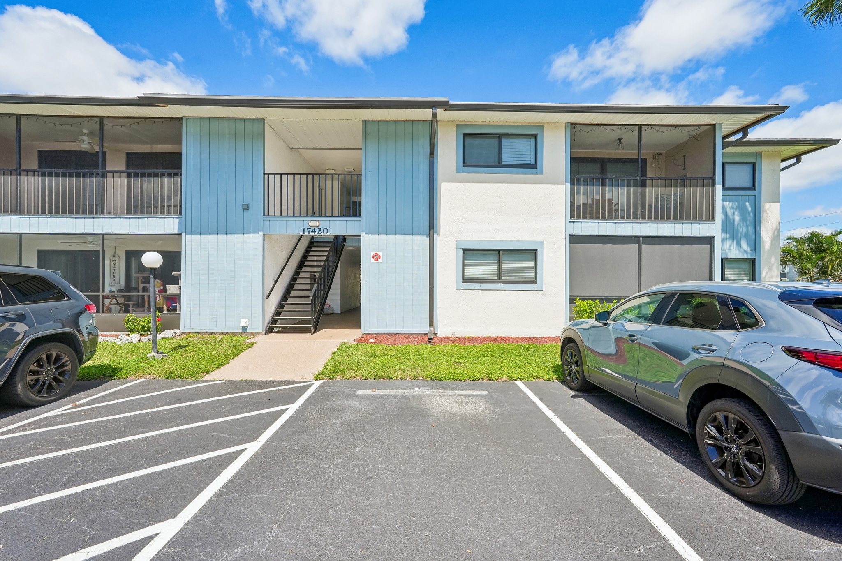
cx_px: 421
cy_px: 280
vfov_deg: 72.0
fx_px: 386
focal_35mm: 16
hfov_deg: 95.0
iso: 400
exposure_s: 1/1250
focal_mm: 16.5
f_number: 8
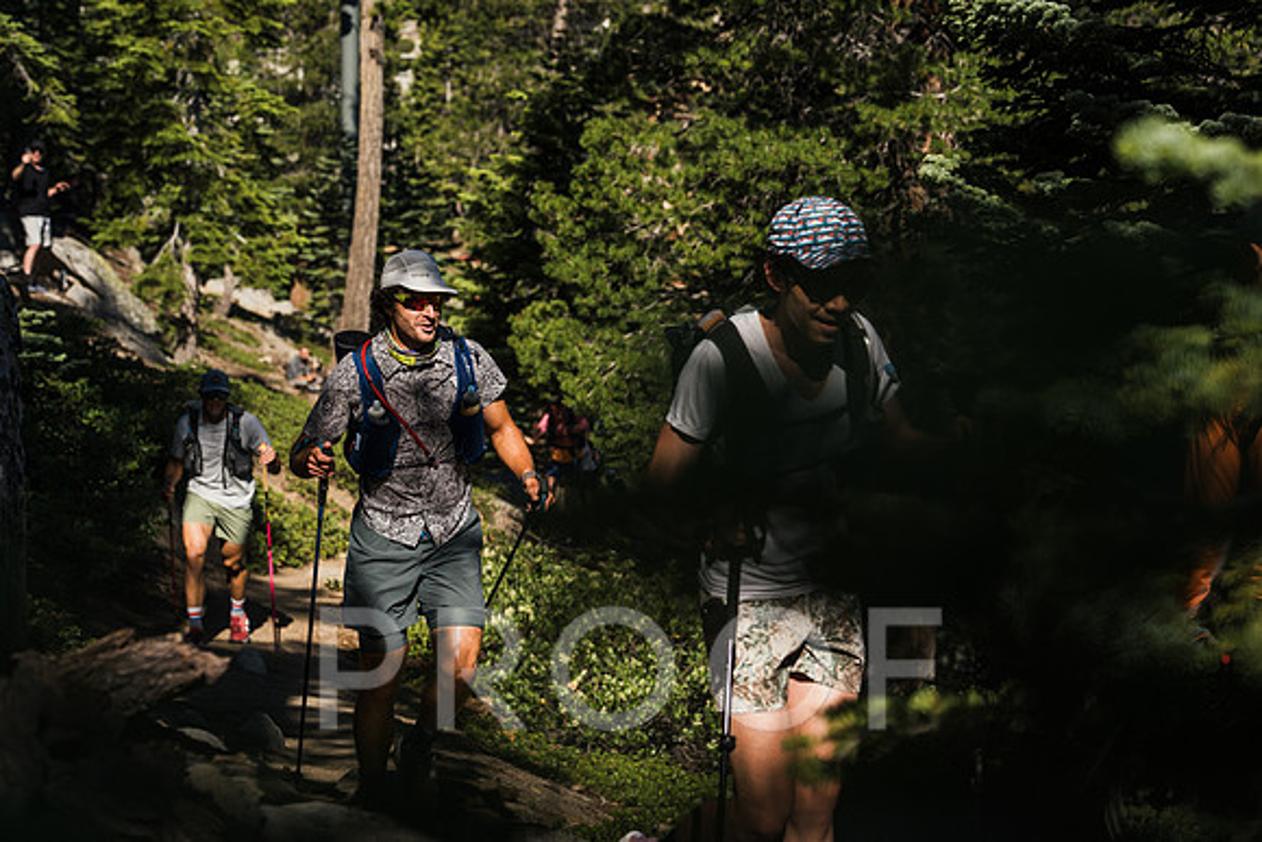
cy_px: 421
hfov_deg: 29.6
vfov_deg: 20.0
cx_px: 631
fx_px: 2384
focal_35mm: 68
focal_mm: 68
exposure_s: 1/2000
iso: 100
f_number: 4.5
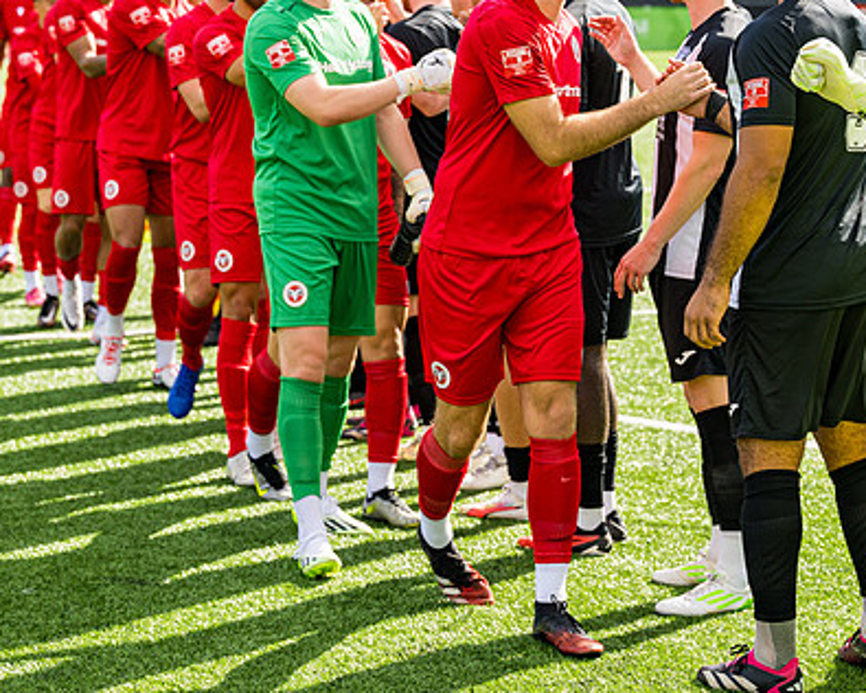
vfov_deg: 13.0
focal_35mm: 118
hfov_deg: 16.3
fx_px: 3024
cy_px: 215
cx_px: 482
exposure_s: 1/1000
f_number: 4
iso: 100
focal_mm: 70
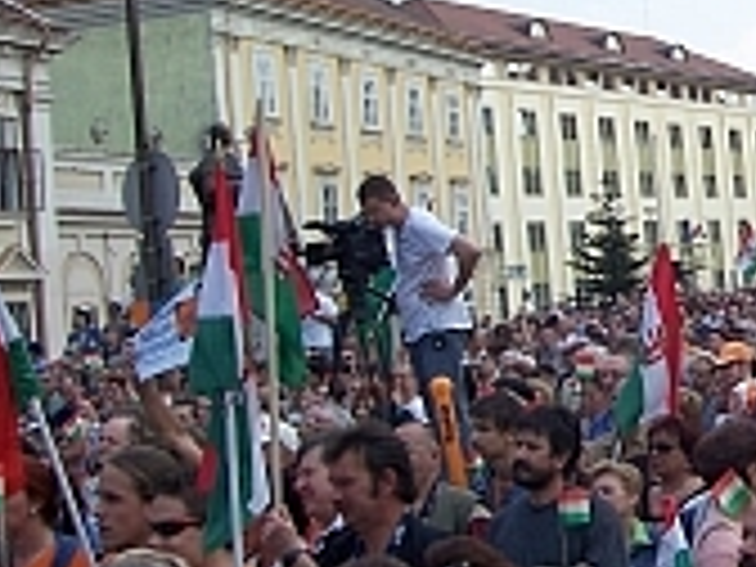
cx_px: 891
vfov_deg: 18.1
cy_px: 171
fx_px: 1769
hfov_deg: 22.4
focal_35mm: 81
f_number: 5.6
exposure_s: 1/250
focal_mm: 5.6
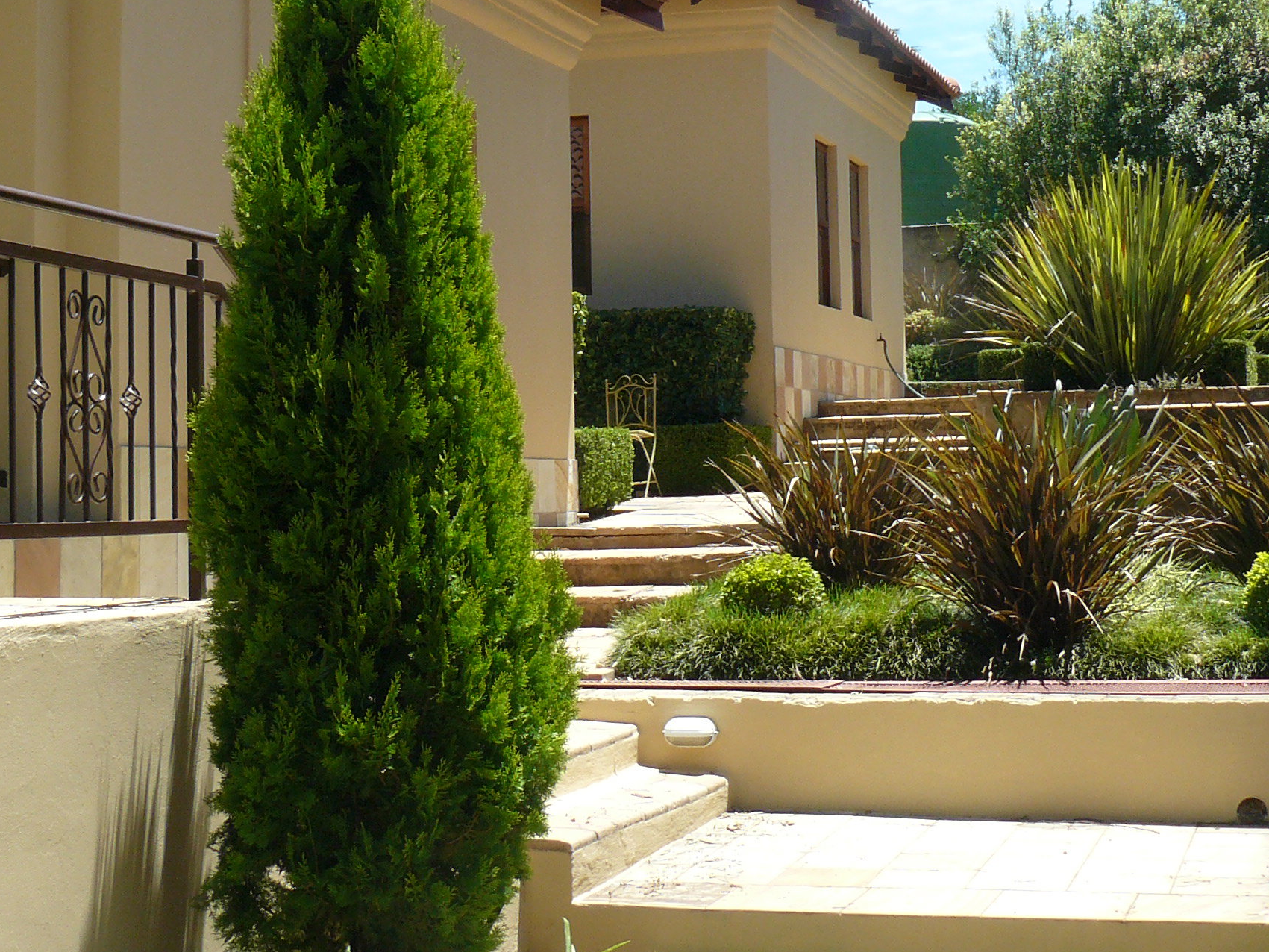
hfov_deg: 29.8
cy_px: 270
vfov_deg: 22.4
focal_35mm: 65
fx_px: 2383
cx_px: 712
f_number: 5
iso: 100
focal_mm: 6
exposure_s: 1/250
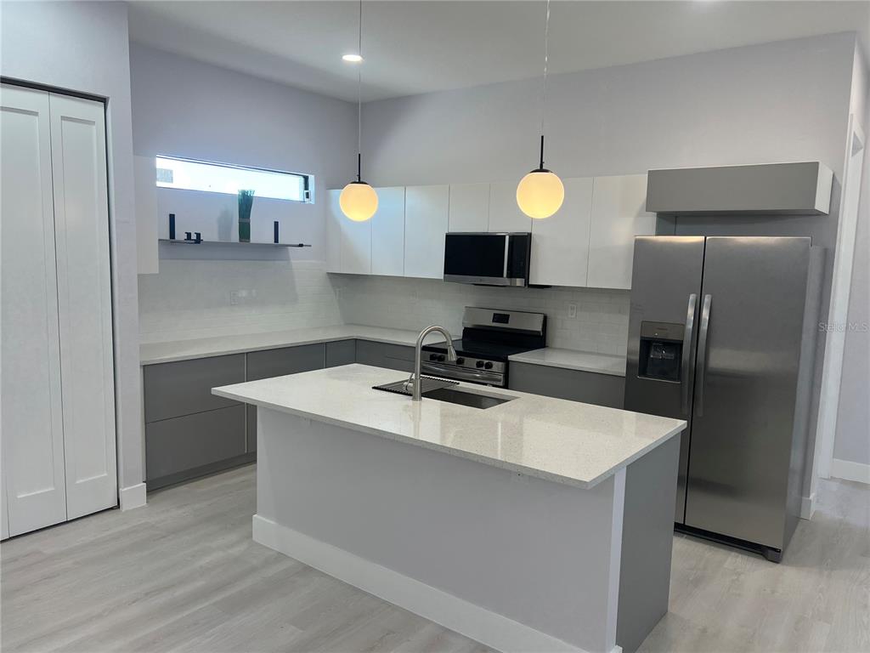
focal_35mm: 26
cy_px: 326
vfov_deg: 53.1
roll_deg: -2.3
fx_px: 653
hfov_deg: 67.3
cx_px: 435
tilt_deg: -7.5
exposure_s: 1/122
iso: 64
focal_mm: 5.7
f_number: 1.5
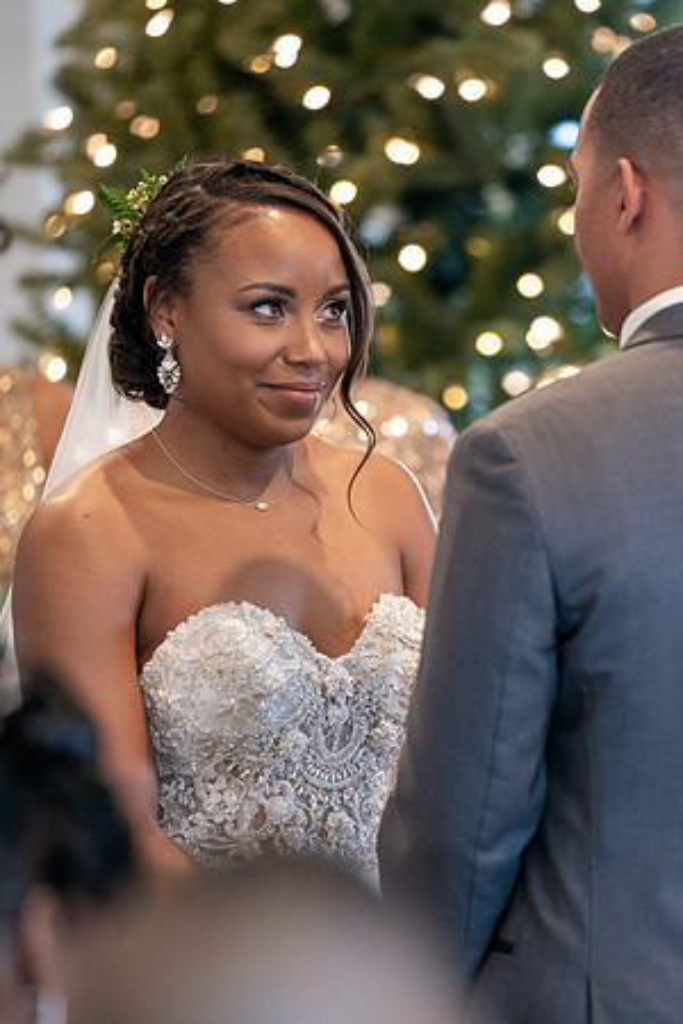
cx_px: 481
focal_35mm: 319
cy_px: 537
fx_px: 9078
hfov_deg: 4.3
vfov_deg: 6.5
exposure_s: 1/100
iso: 2000
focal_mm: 200
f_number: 2.8
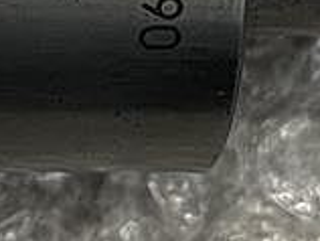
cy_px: -75
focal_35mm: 168
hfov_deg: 11.5
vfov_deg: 8.7
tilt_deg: -82.2
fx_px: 1555
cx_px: -49
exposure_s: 1/84
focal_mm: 5.1
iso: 125
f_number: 1.6
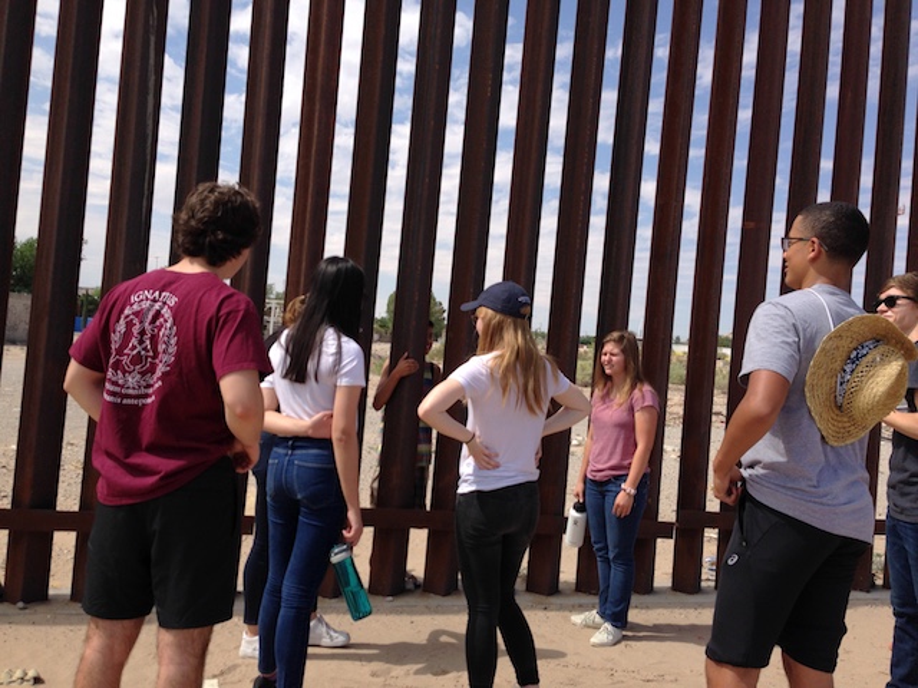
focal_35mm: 33
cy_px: 344
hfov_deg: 55.4
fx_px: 875
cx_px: 459
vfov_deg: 42.9
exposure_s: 1/1748
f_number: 2.4
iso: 50
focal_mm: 4.12
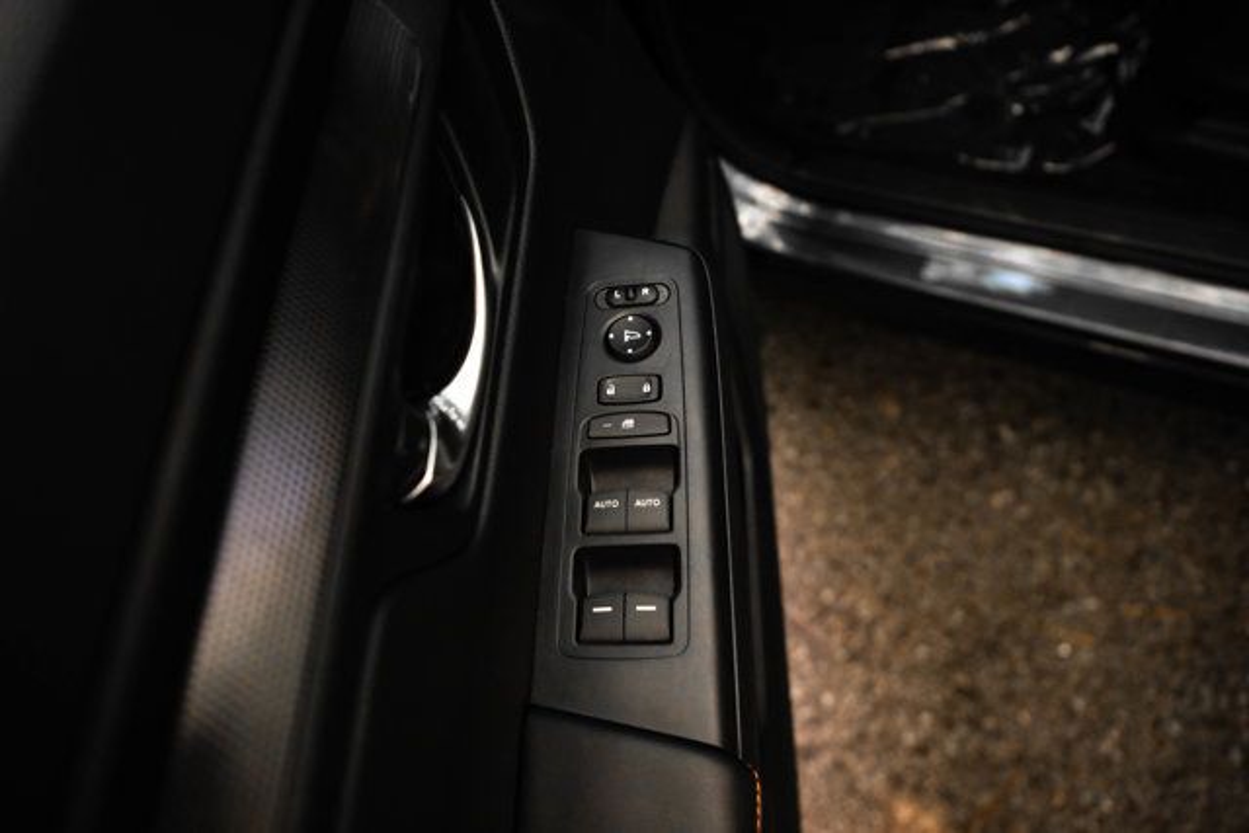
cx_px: 624
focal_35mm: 26
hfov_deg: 69.4
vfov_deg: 49.6
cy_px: 416
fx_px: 902
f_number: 2.8
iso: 1250
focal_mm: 26
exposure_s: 1/640
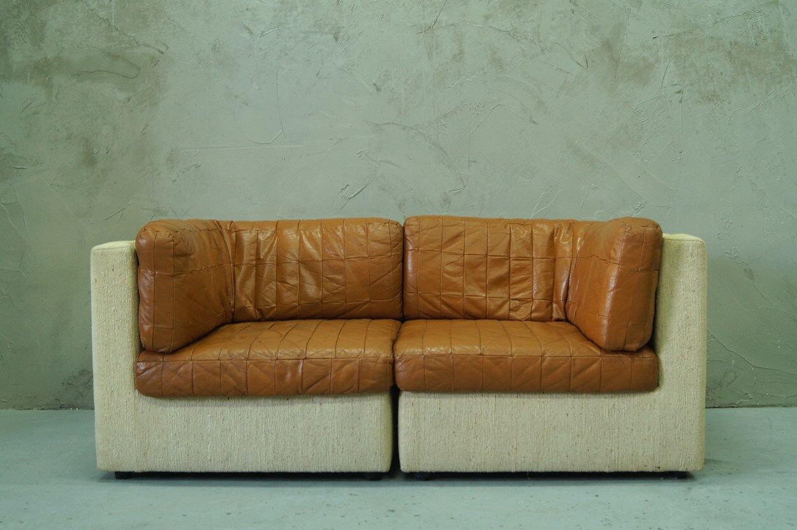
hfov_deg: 49.6
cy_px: 265
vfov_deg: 34.2
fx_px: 863
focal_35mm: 39
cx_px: 398
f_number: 7.1
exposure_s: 1/10
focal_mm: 26
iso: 400
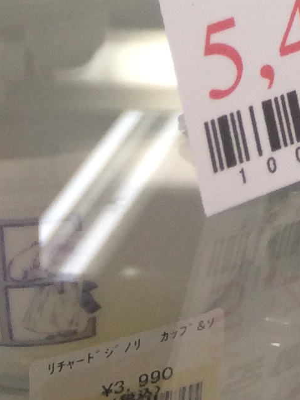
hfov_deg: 9.1
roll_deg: -1.0
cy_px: -595
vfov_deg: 11.0
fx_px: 1722
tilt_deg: -4.8
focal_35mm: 149
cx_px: 689
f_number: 2.2
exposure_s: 1/100
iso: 50
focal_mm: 4.15
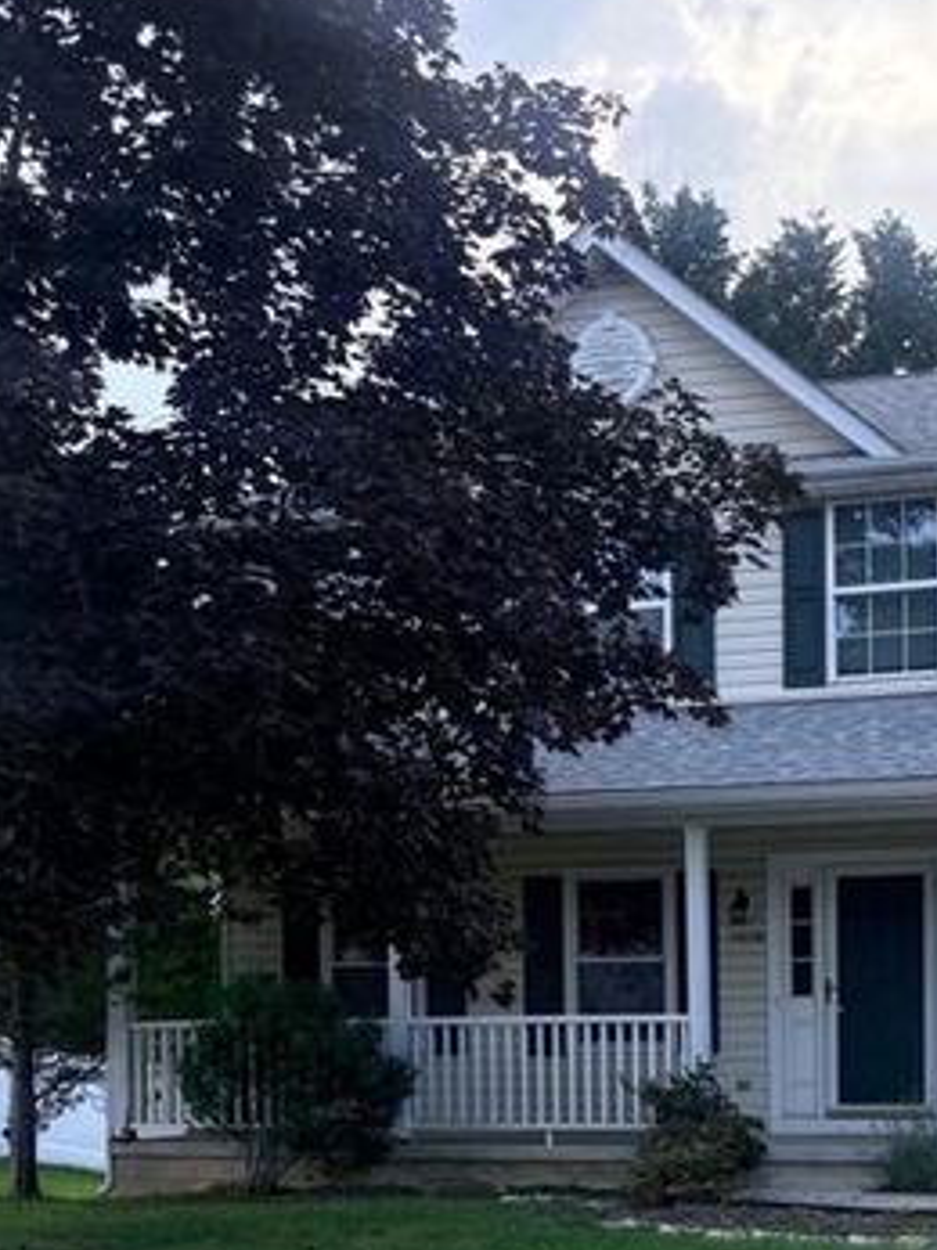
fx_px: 1806
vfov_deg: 36.2
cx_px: 869
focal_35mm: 50
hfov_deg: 27.9
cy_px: 1090
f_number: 1.6
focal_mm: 5.96
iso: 64
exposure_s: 1/850
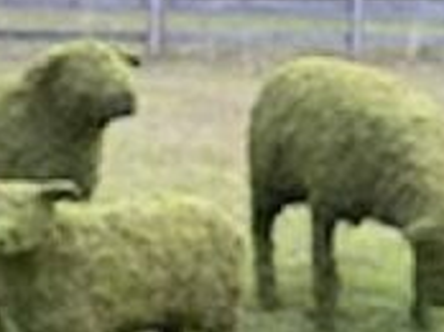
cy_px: 61
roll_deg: -0.1
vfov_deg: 12.8
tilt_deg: -9.9
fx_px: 1473
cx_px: 538
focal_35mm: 115
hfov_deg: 16.4
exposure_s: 1/121
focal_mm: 5.1
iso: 100
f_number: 1.6
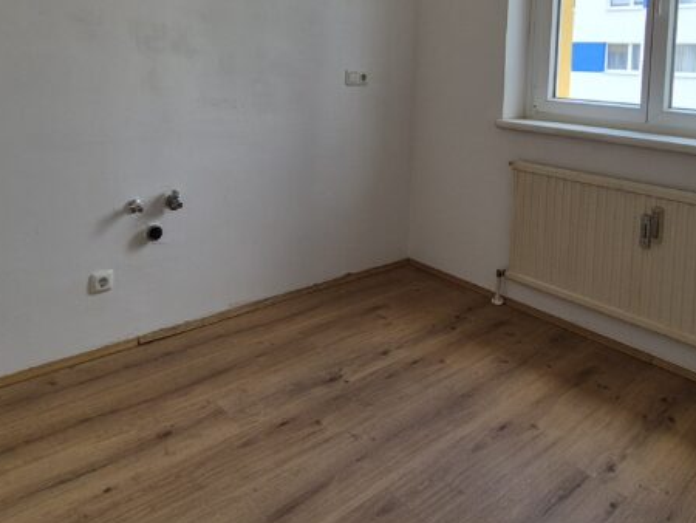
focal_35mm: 26
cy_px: 98
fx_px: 523
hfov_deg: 67.2
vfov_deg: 49.7
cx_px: 363
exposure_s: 1/173
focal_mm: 2.2
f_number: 2.2
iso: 50
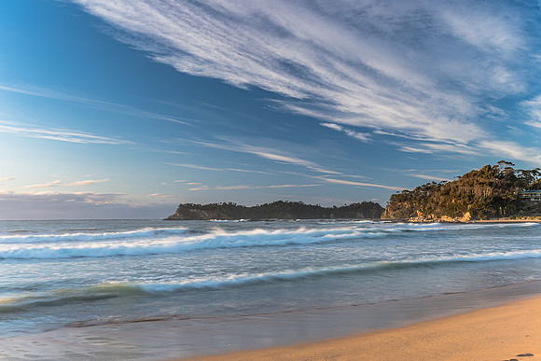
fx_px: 575
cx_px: 270
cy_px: 180
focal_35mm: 38
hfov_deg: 50.4
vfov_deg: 34.8
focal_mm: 25
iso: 50
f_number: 10
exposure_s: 1/2
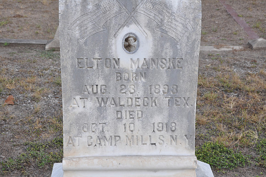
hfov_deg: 31.9
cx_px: 133
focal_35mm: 63
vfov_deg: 21.5
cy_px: 88
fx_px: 465
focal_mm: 42
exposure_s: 1/80
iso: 200
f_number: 9
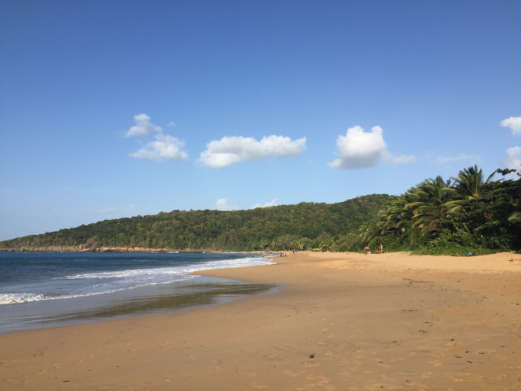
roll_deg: -1.2
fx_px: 436
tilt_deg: +5.9
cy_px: 196
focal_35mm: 29
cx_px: 260
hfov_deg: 61.7
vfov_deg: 48.2
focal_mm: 4.15
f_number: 2.2
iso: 32
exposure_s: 1/2198
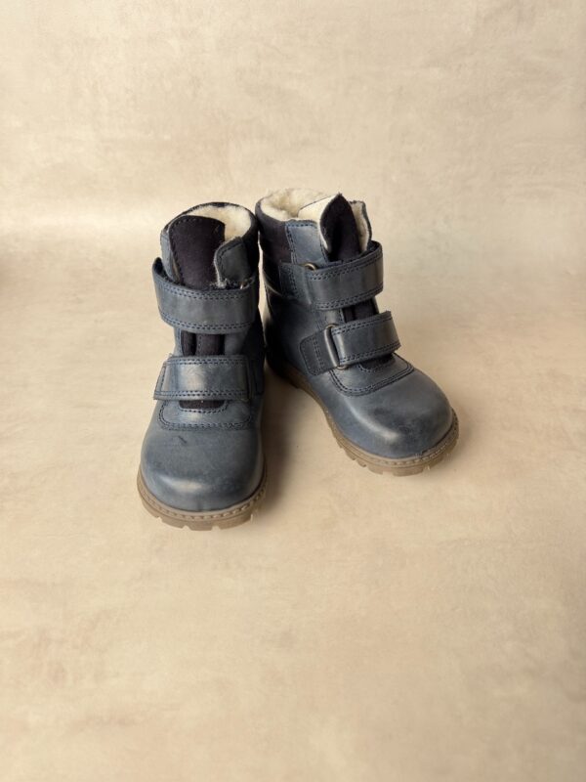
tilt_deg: -41.4
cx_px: 293
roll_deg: +0.5
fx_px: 542
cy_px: 391
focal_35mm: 24
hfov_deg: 56.8
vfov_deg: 71.6
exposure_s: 1/121
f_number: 1.78
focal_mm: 6.76
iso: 160
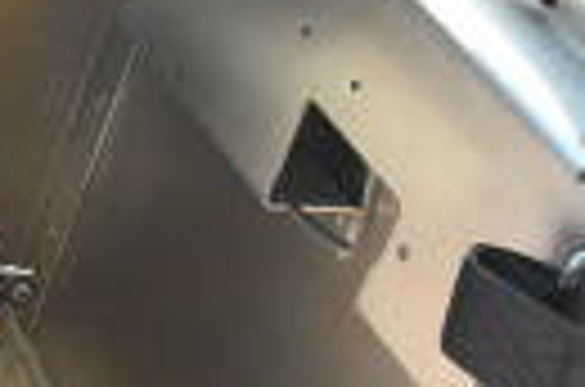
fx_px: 2632
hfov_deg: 10.9
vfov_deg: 8.4
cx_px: -778
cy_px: 97
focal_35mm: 162
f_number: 7.1
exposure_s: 1/200
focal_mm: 23
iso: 1600
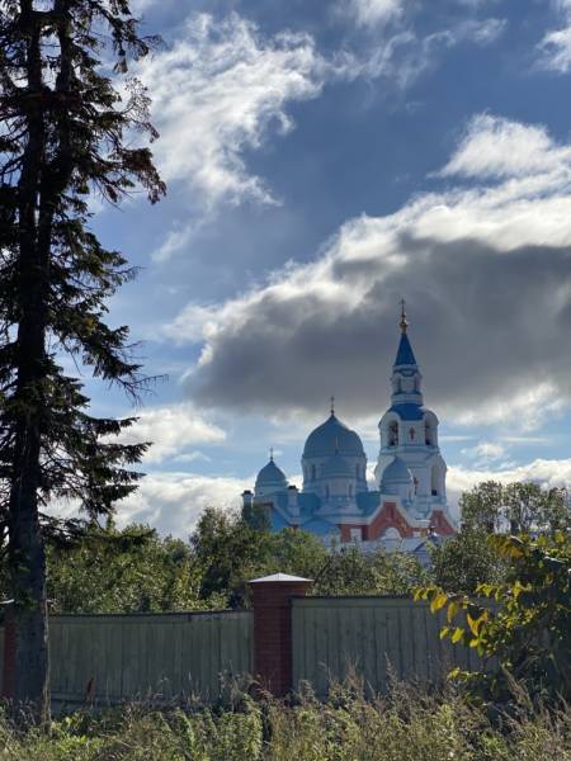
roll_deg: +0.7
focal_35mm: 52
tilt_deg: +11.5
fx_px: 1144
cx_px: 286
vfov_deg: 36.8
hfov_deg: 28.0
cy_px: 380
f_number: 2
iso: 25
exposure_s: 1/2994
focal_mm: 6
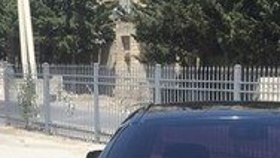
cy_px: 250
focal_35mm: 111
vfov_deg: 10.5
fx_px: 825
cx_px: 265
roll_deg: -1.8
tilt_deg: -10.2
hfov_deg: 18.9
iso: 32
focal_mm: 4.15
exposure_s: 1/1319
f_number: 2.2
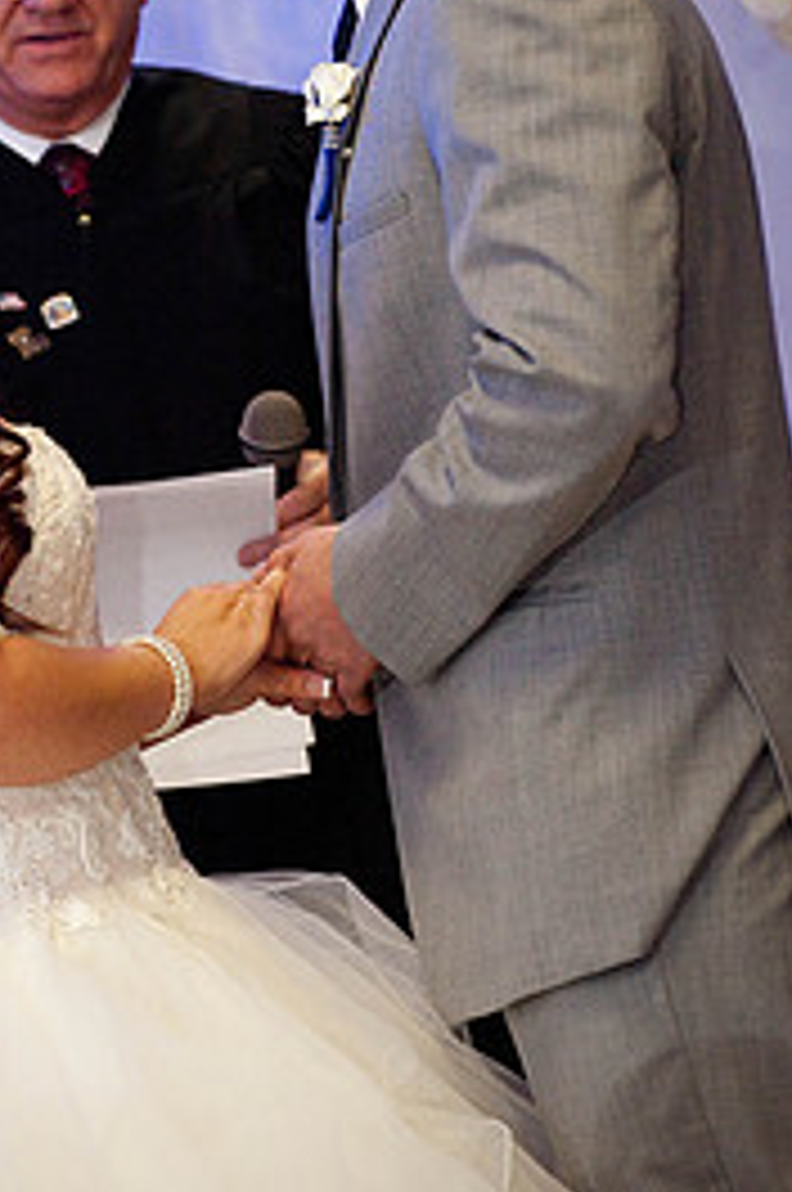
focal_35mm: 272
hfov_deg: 5.0
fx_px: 8999
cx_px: 155
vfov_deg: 7.6
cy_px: 405
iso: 3200
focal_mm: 160
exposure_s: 1/125
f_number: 5.6
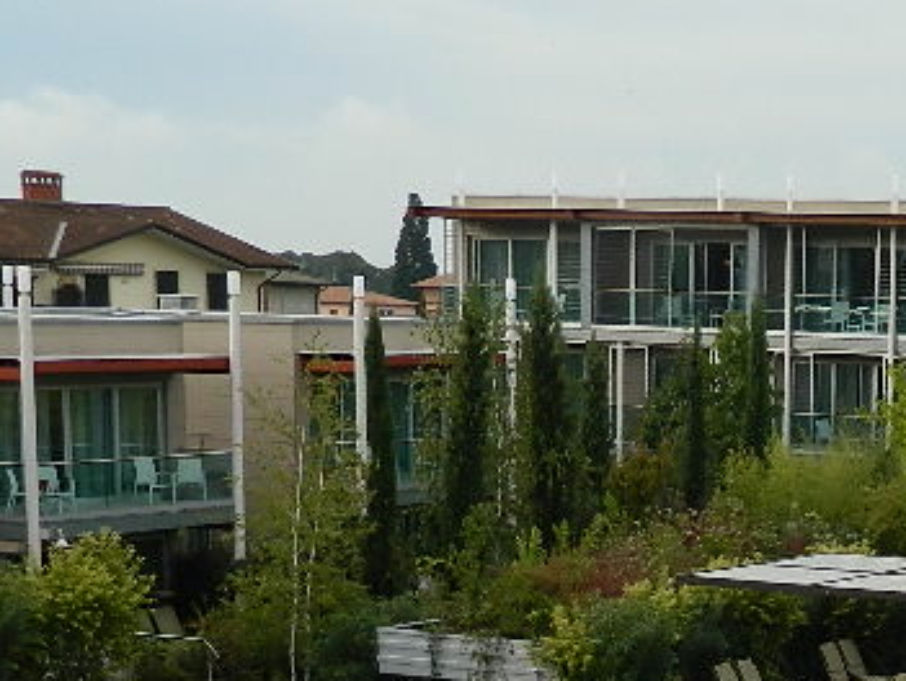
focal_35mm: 102
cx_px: 968
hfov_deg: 18.6
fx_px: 2672
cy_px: 818
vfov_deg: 14.1
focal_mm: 6.2
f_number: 3.3
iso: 80
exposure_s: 1/250
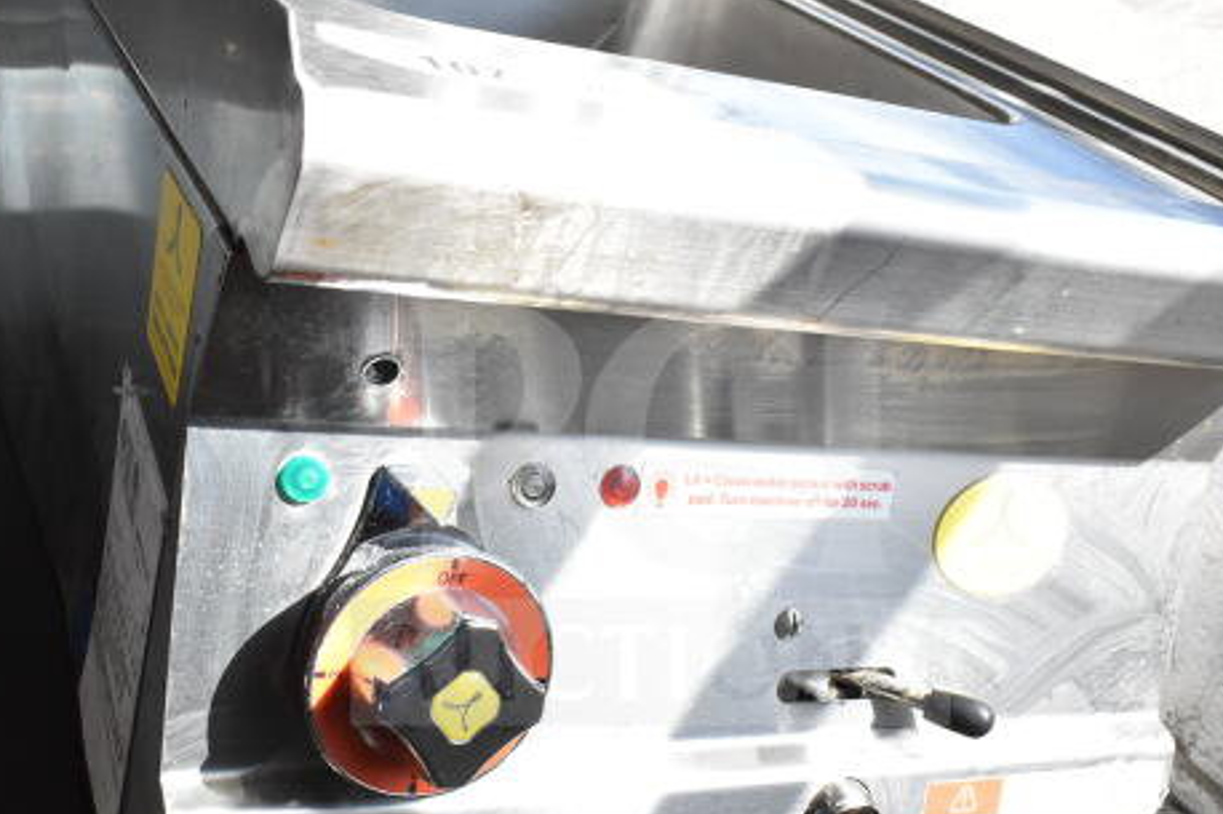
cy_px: 514
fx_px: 1630
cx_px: 649
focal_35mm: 48
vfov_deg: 27.9
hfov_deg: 41.1
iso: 1600
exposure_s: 1/400
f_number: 10
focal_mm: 24
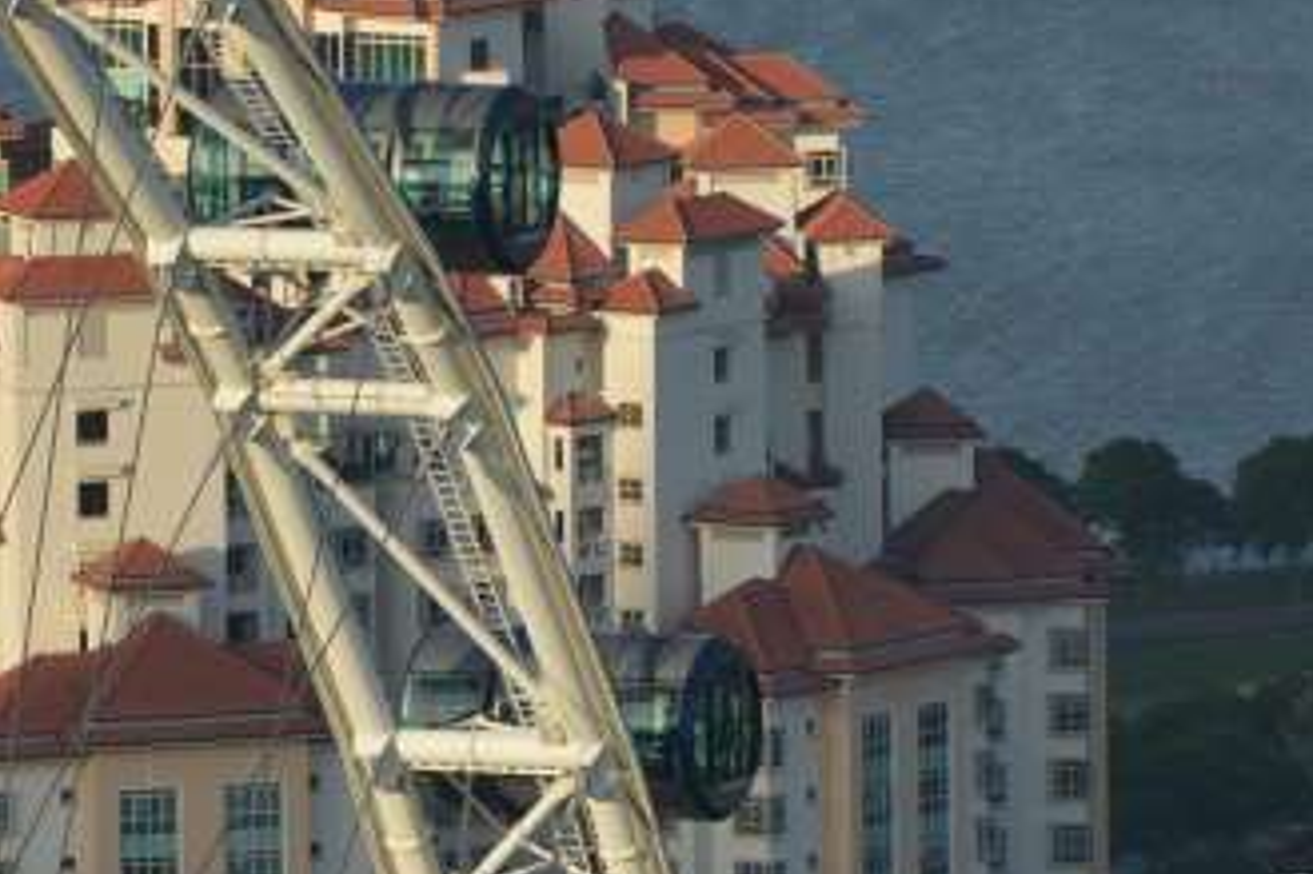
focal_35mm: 730
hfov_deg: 2.8
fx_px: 26610
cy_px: 672
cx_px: -998
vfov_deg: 1.9
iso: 100
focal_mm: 200
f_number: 8
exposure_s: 1/250
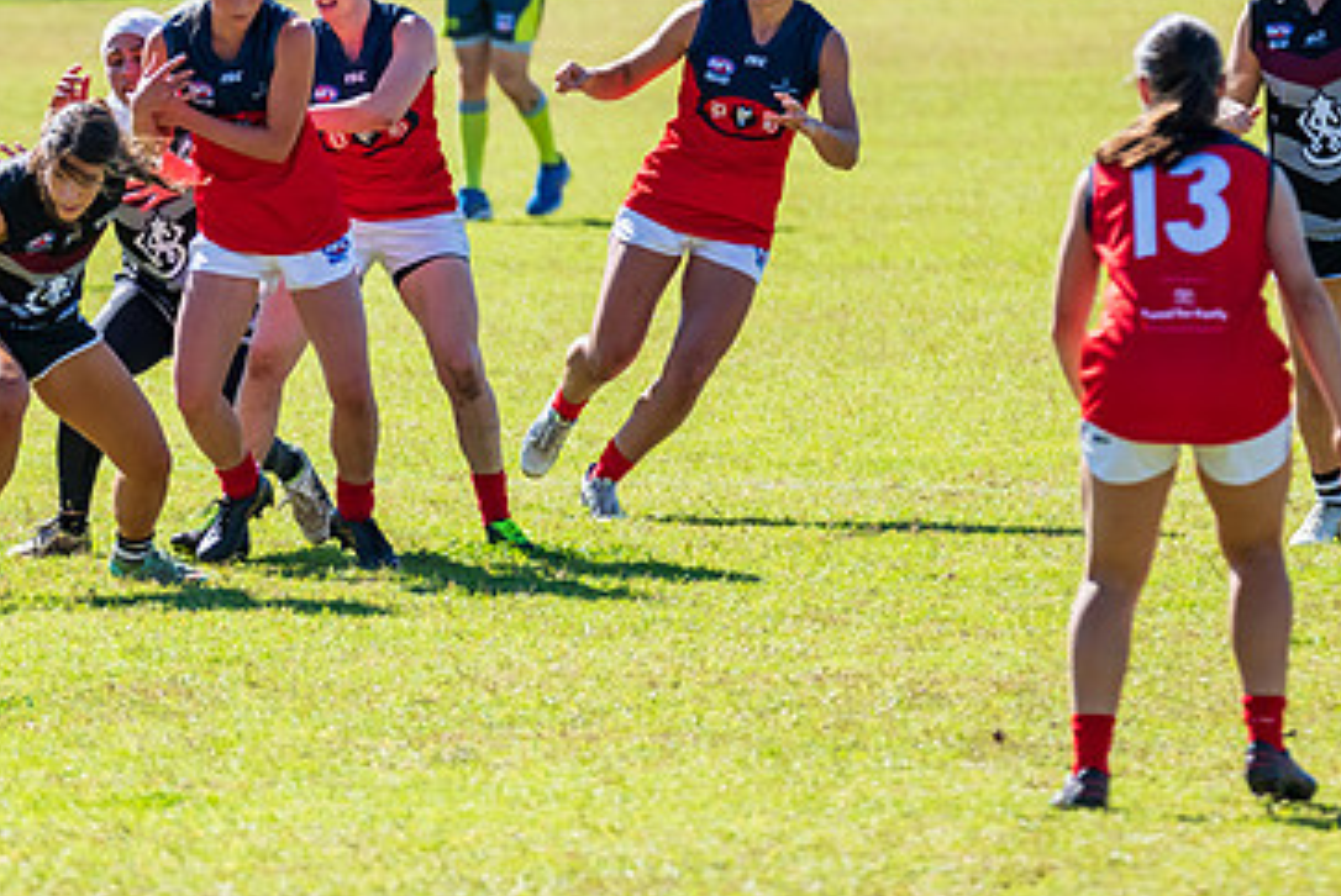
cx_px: 272
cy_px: 375
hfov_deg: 3.8
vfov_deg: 2.5
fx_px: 20280
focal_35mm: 544
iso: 800
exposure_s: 1/2000
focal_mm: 280
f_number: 6.3
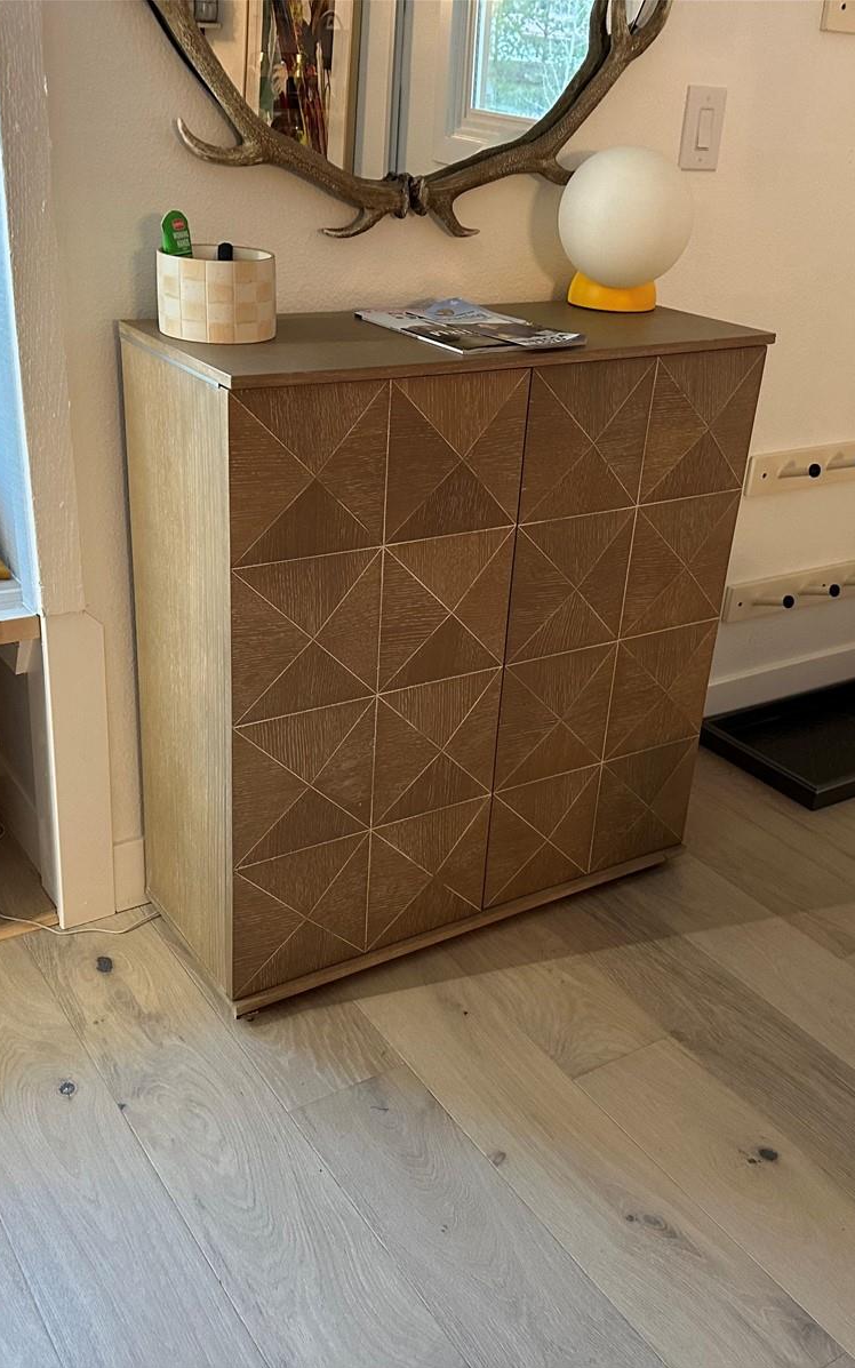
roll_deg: -3.3
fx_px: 1268
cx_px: 444
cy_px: 685
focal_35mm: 34
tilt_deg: -23.8
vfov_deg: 56.7
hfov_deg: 37.3
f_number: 1.78
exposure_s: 1/60
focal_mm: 6.86
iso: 400
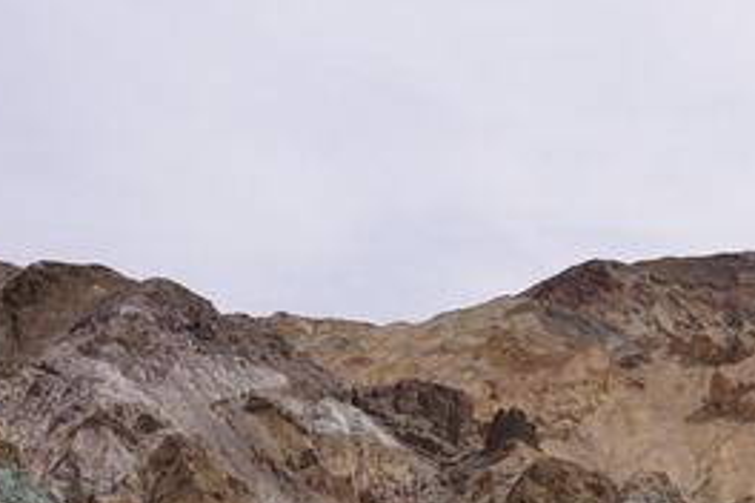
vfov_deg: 12.7
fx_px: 2223
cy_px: 524
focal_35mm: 106
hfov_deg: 19.1
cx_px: 621
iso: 100
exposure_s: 1/200
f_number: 11
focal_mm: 50
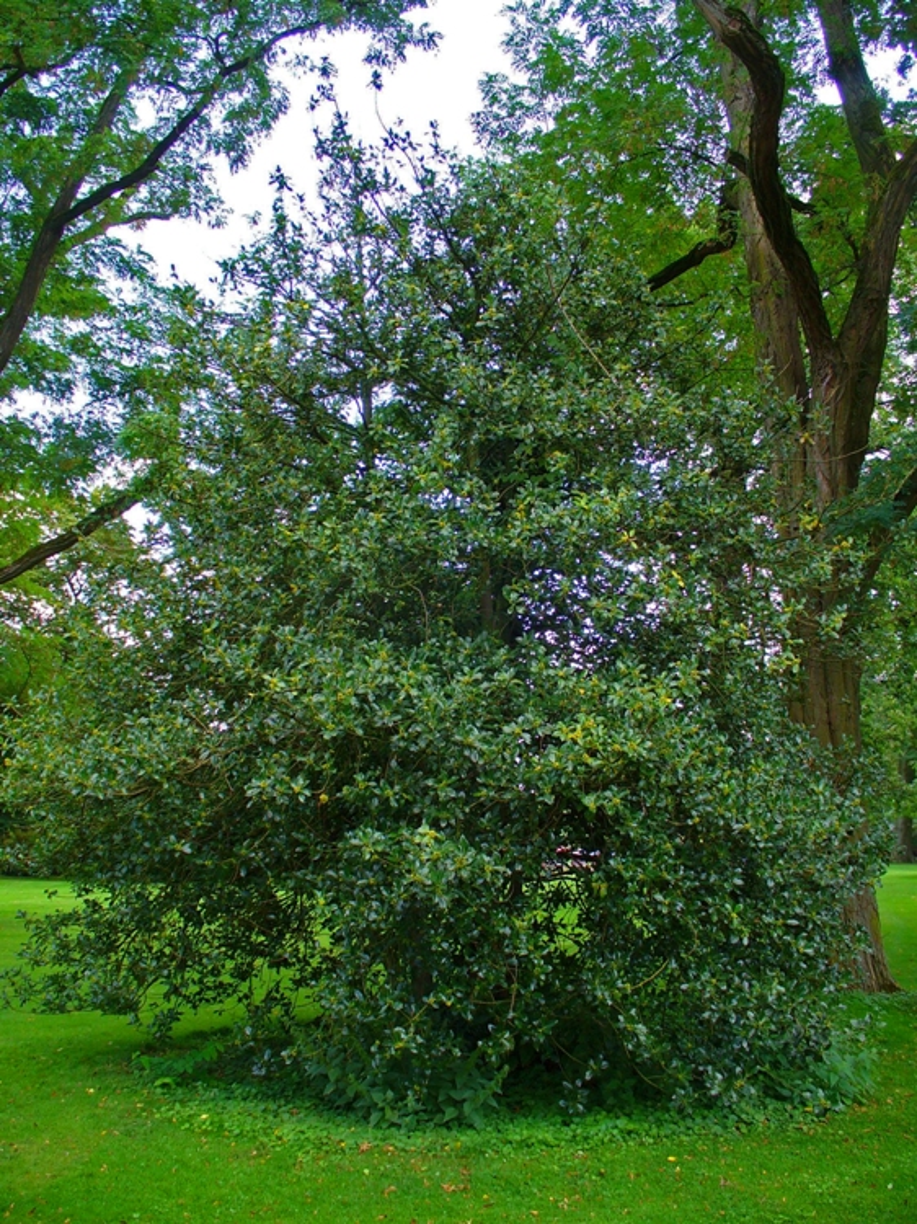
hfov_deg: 38.6
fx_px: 1308
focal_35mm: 37
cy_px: 612
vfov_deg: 50.2
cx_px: 458
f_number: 2.8
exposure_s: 1/100
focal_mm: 6.1
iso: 64
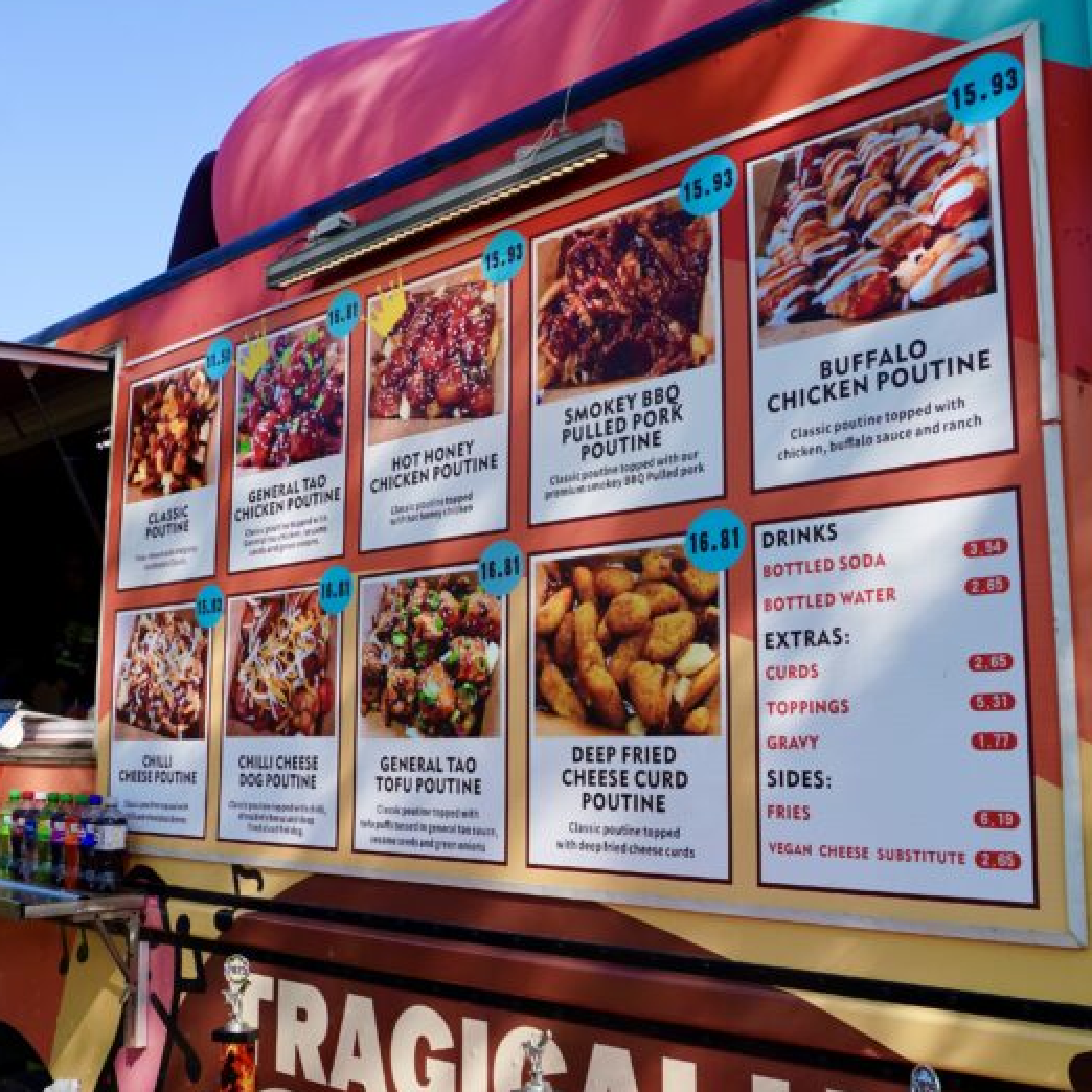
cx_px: 525
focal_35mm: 40
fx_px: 1428
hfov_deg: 41.9
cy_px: 522
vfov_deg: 41.8
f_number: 5
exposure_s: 1/400
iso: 100
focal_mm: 16
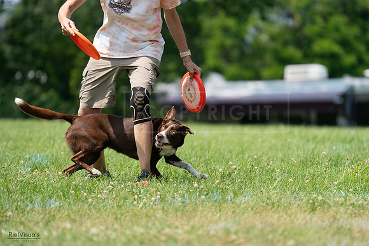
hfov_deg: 5.6
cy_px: 123
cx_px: 184
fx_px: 3773
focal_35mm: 368
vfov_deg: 3.7
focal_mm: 368
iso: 1250
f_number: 6.3
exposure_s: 1/4000
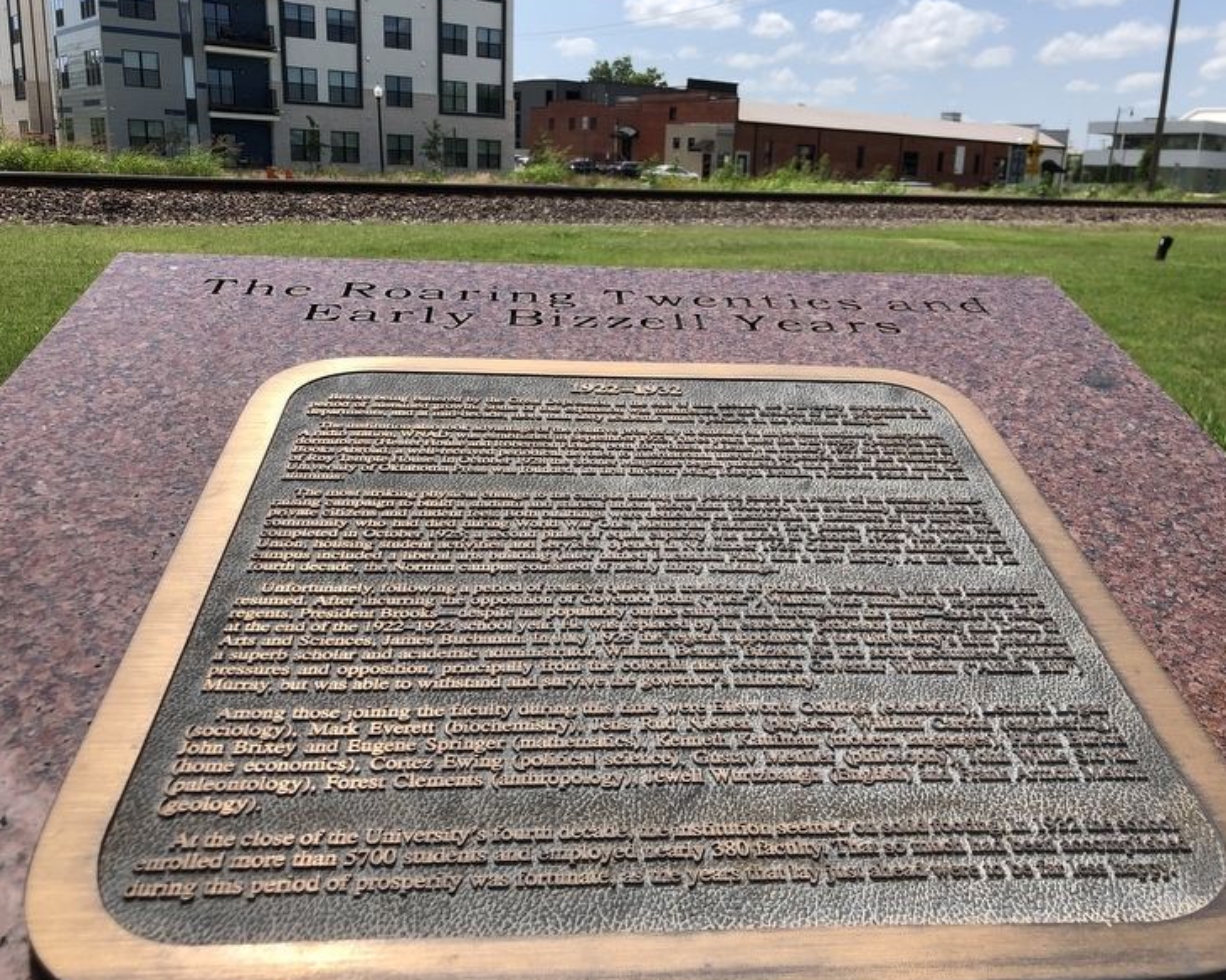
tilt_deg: -16.0
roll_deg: -1.5
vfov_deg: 48.5
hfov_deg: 58.8
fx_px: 1088
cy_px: 487
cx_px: 642
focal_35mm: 30
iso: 20
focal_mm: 4
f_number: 1.8
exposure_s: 1/2208
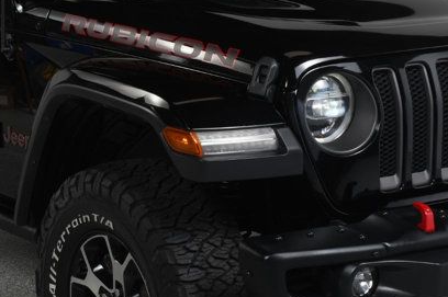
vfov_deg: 13.9
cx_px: 167
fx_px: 1218
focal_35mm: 98
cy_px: 116
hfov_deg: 20.8
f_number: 10
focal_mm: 26
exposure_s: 1/160
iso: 100
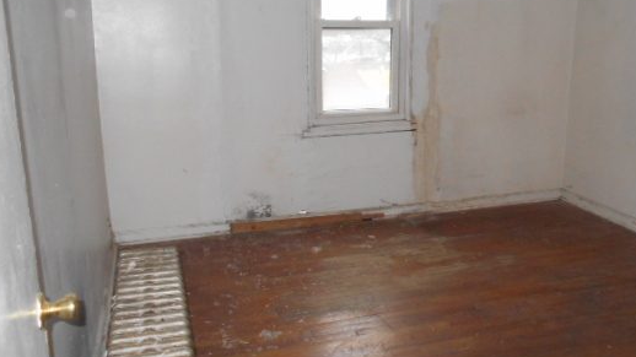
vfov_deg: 33.7
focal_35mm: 35
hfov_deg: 56.6
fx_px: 590
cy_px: 178
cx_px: 340
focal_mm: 4.6
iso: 280
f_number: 3.2
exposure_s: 1/25
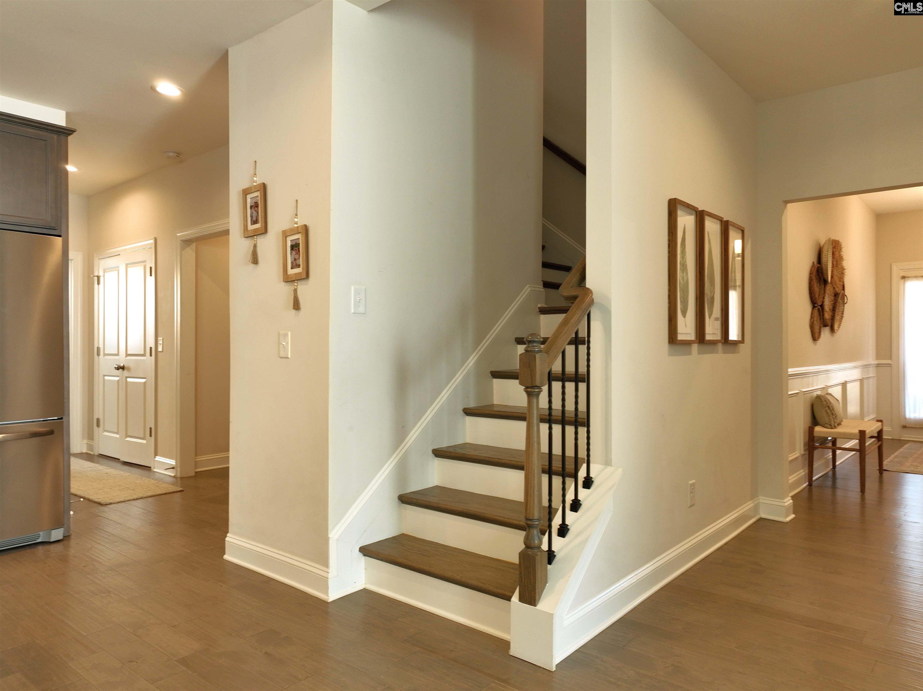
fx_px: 640
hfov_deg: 71.6
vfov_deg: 56.8
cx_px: 462
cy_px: 346
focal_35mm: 24
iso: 100
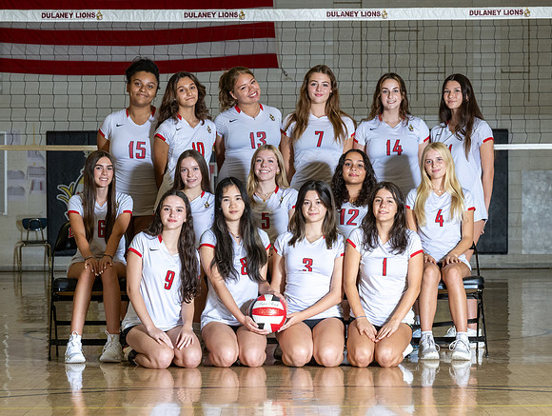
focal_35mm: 146
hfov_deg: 13.5
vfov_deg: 10.2
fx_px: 2335
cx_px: 274
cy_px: 251
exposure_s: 1/160
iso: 1000
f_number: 8
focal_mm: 79
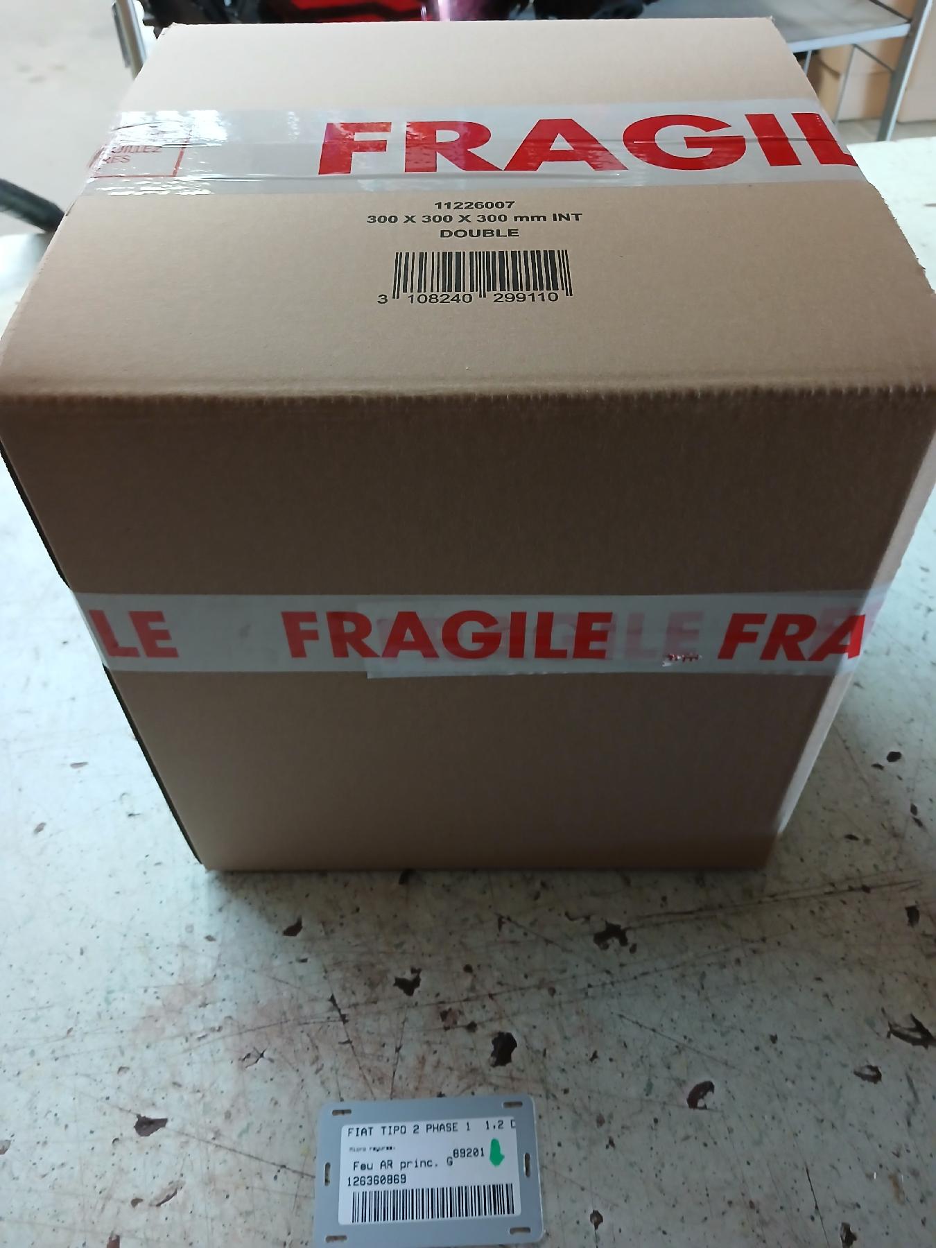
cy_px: 624
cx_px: 468
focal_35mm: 27
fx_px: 973
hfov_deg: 51.4
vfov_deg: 65.3
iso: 320
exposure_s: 1/25.1
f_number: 1.8
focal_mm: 3.98
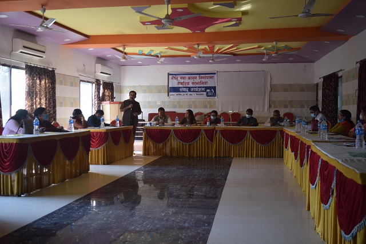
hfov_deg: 53.1
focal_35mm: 36
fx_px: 366
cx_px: 183
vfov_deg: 36.9
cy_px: 122
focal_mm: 24
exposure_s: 1/60
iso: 400
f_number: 4
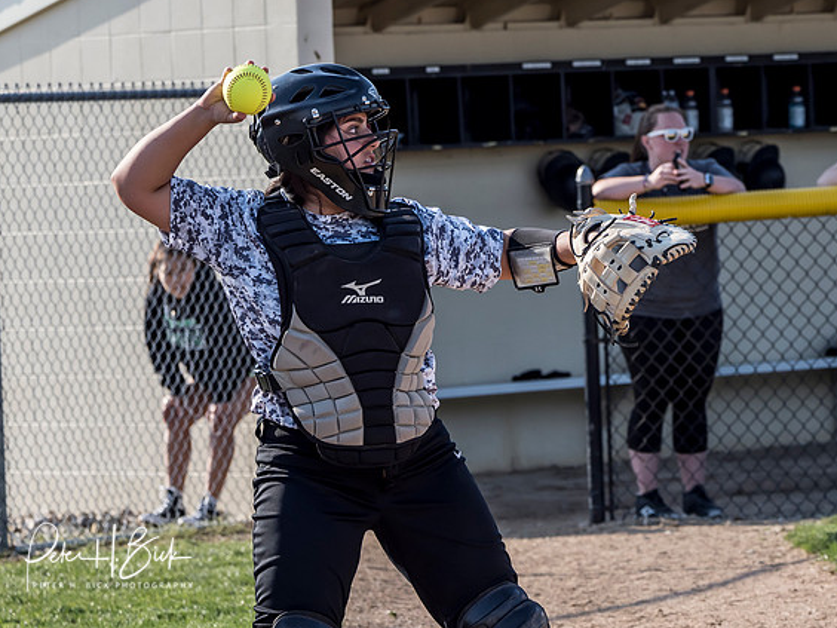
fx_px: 6528
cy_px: 329
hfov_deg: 7.3
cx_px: 347
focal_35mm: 270
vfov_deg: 5.5
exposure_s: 1/1000
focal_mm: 111
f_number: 5.6
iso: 400
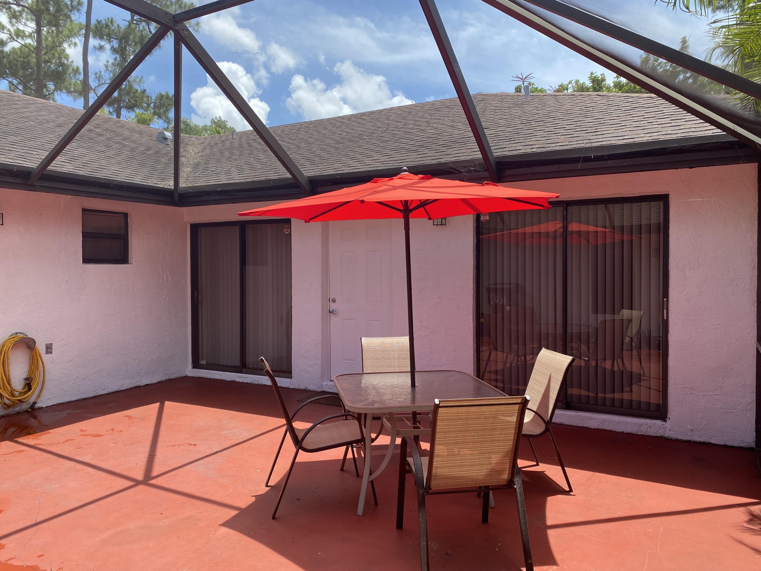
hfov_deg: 67.3
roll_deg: +1.1
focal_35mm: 26
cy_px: 286
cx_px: 380
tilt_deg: -1.5
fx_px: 572
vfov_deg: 53.1
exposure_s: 1/877
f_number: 1.8
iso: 32
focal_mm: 4.25
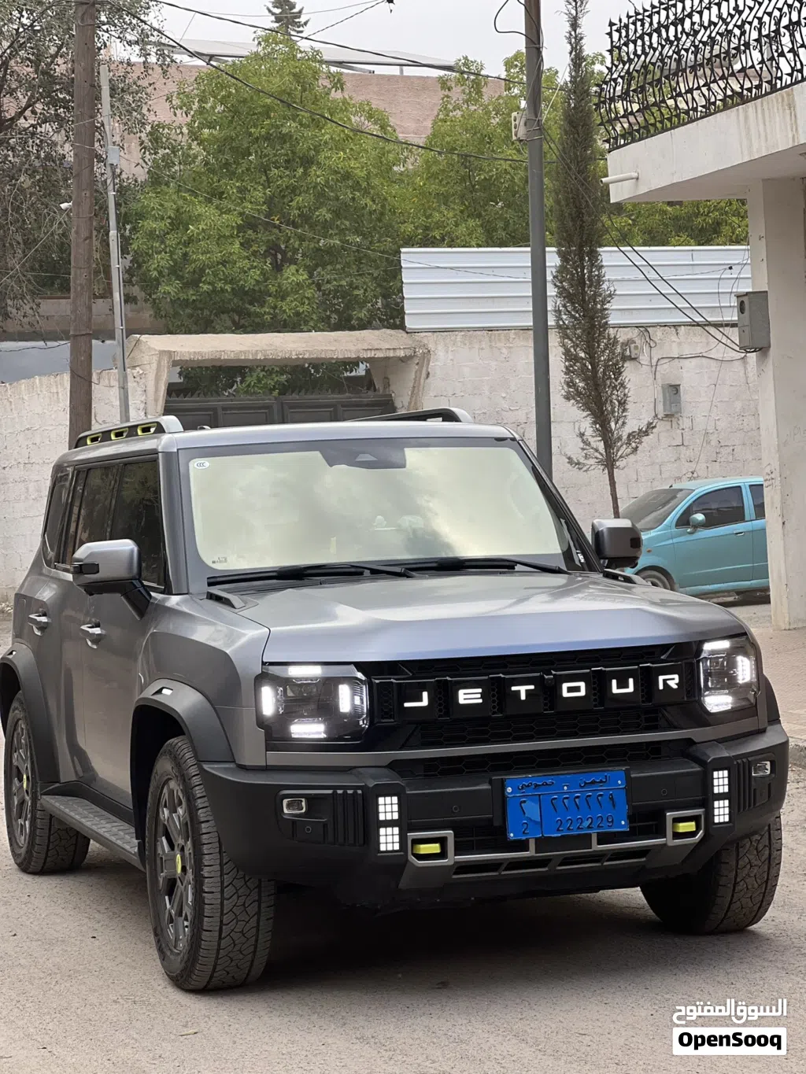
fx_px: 2390
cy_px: 537
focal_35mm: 77
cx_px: 403
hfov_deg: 19.1
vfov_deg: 25.3
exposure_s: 1/121
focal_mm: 9
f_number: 2.8
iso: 50
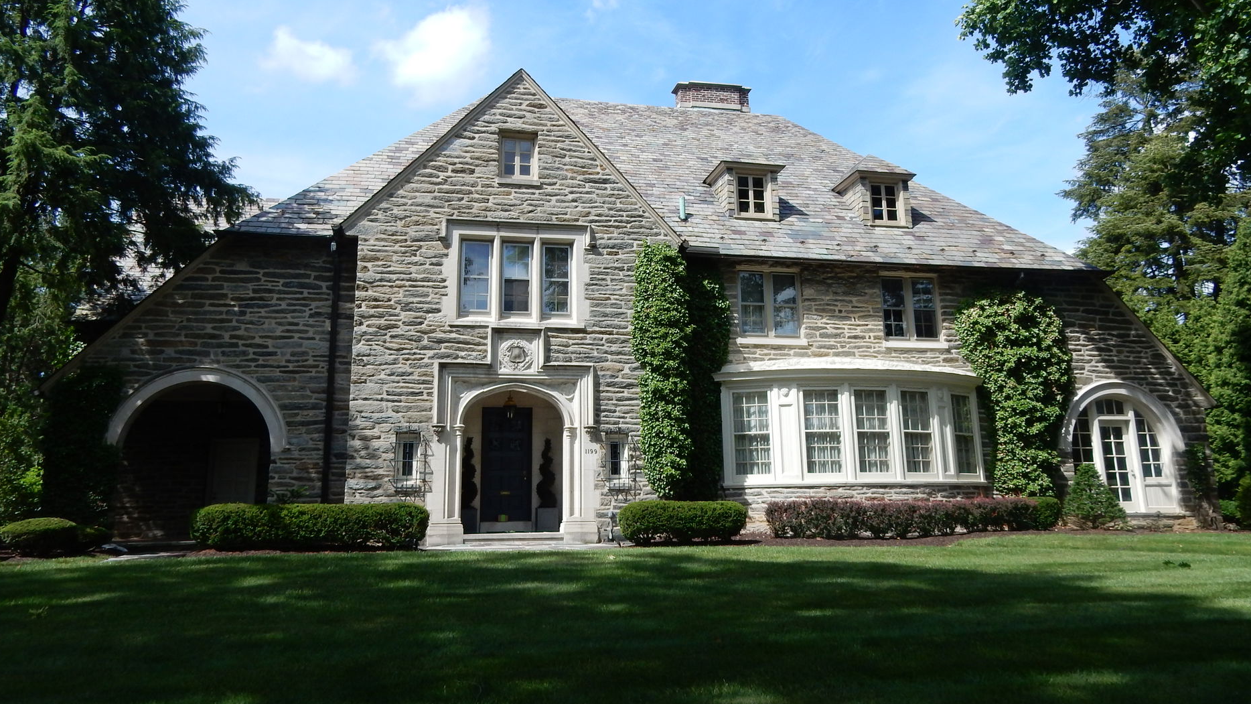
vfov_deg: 41.2
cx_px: 623
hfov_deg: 67.9
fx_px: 929
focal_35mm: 28
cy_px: 264
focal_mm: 4.5
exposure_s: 1/1000
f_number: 3.7
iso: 125
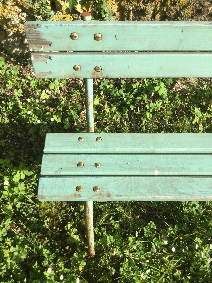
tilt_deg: -58.4
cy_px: 142
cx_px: 106
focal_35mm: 31
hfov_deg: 45.4
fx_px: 253
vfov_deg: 58.4
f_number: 2.4
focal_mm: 3.3
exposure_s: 1/696
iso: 25
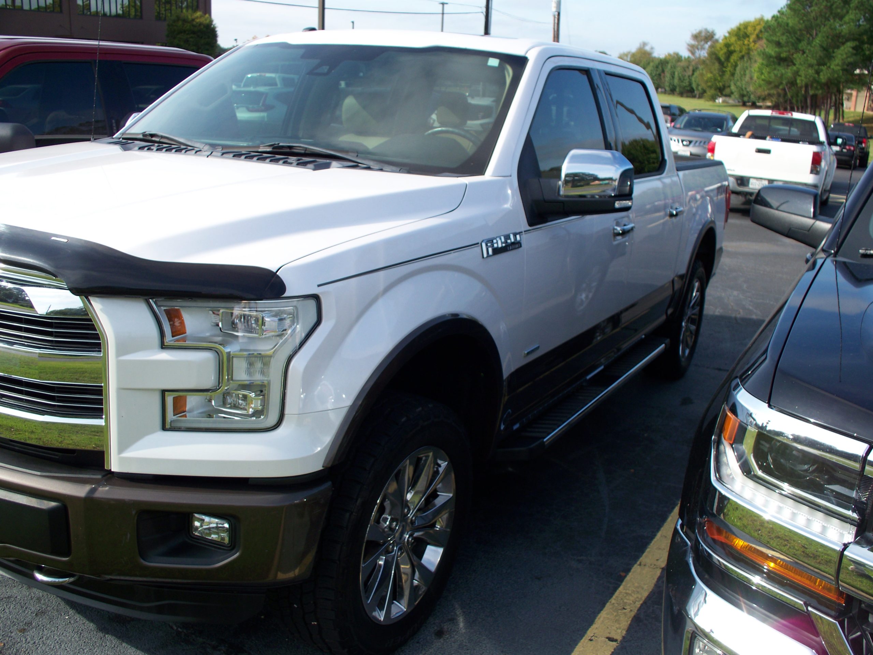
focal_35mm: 36
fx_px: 908
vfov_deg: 39.7
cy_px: 328
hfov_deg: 51.4
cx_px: 436
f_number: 2.8
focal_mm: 7.54
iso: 64
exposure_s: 1/500
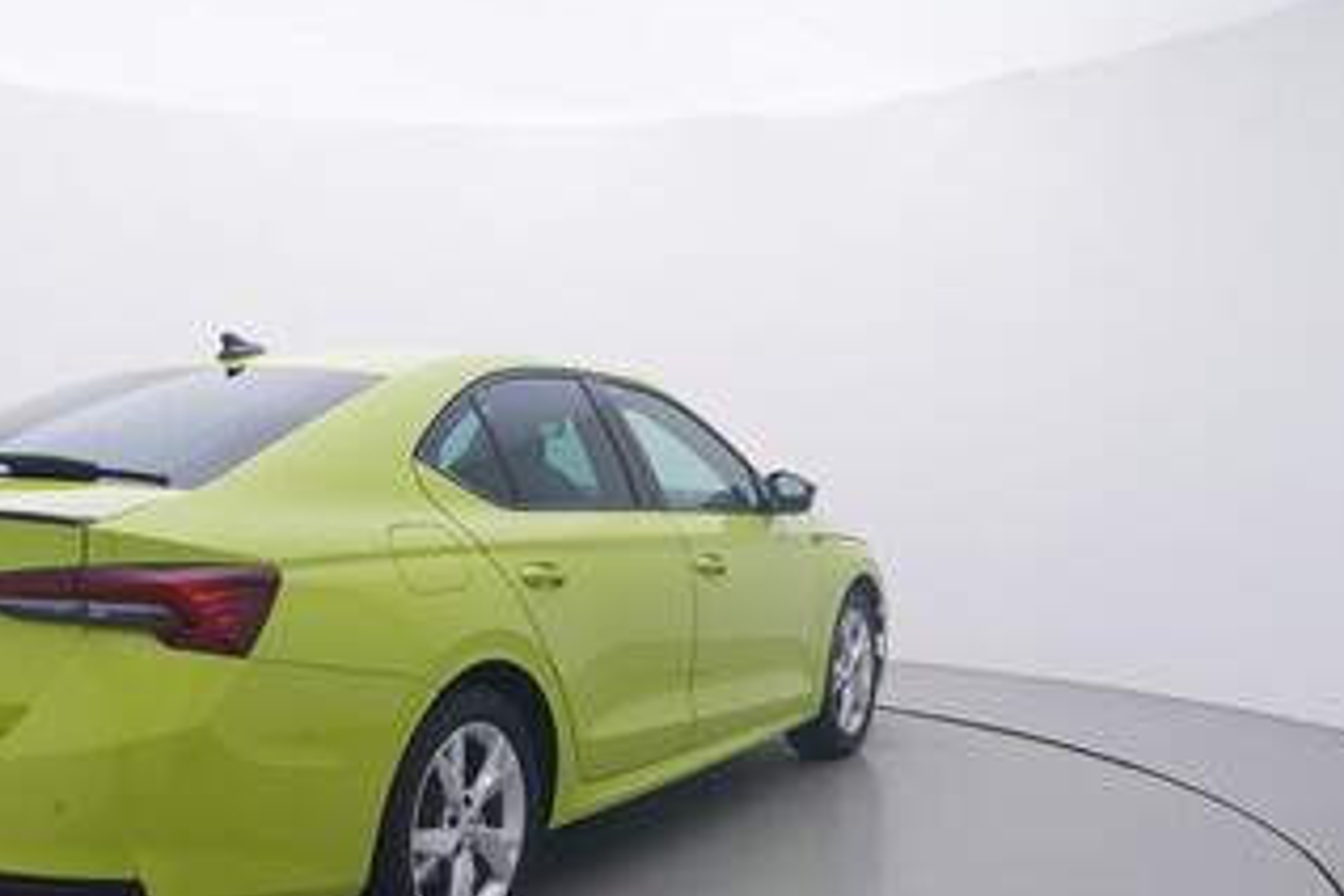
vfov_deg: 34.2
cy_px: 522
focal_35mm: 39
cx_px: 471
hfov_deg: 49.0
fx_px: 1451
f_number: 5
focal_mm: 15
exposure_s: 1/80
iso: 200
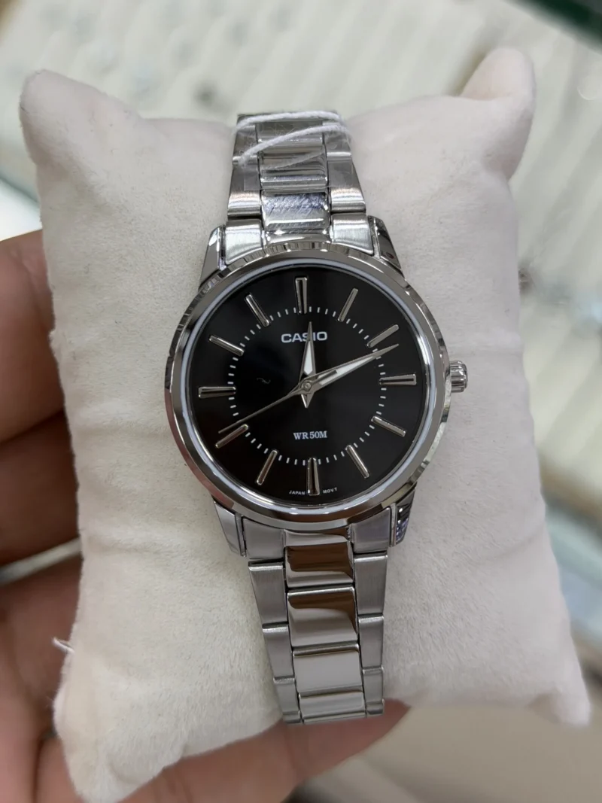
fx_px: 1113
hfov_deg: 30.3
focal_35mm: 48
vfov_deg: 39.7
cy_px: 402
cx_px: 301
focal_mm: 6.76
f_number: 1.78
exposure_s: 1/615
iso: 80
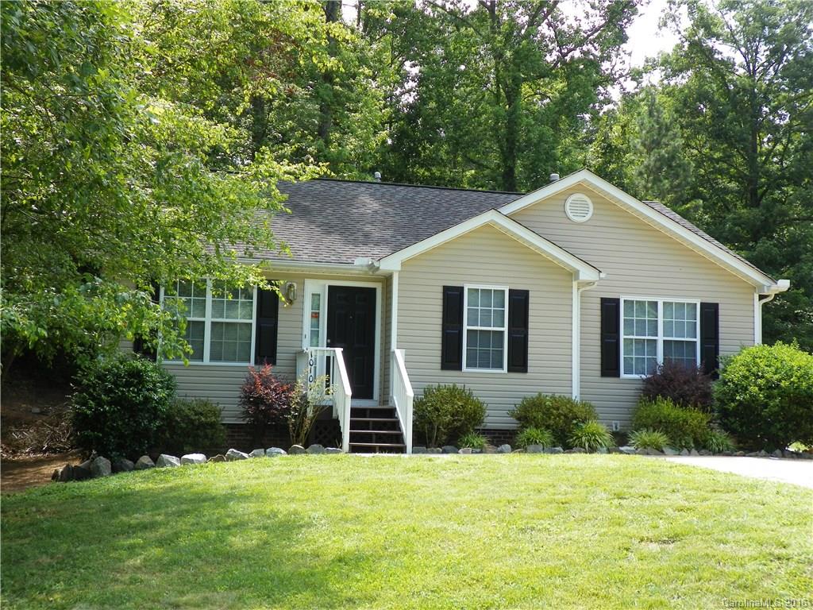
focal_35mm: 48
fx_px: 1127
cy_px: 305
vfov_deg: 30.3
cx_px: 406
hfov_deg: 39.7
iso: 64
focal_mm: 8.5
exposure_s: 1/160
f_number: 3.2
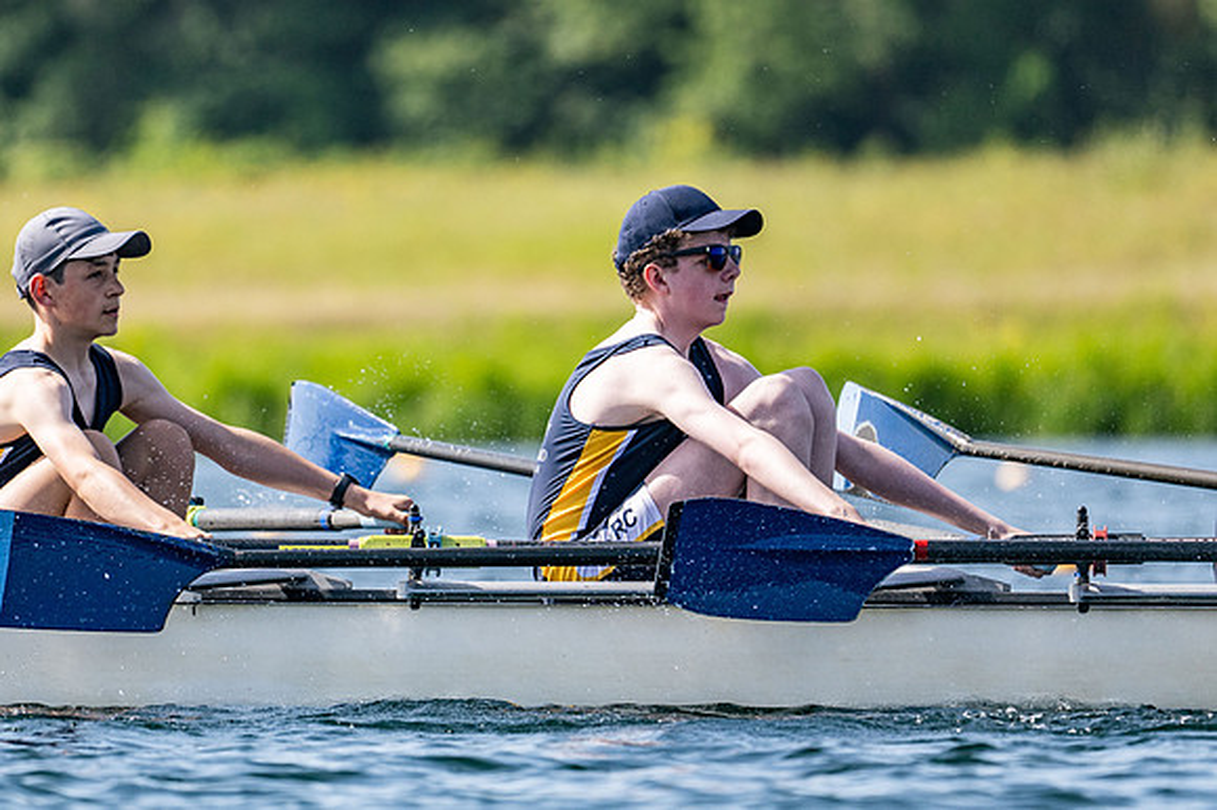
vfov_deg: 2.3
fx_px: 20271
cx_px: 608
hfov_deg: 3.4
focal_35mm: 600
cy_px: 405
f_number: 4.5
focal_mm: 400
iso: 280
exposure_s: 1/2500
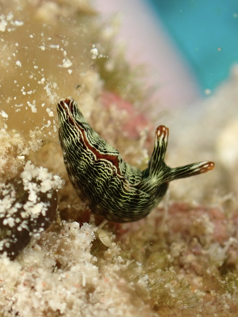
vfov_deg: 19.6
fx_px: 917
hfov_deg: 14.8
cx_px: 119
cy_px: 158
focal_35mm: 100
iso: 200
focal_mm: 18
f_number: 4.9
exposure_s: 1/400
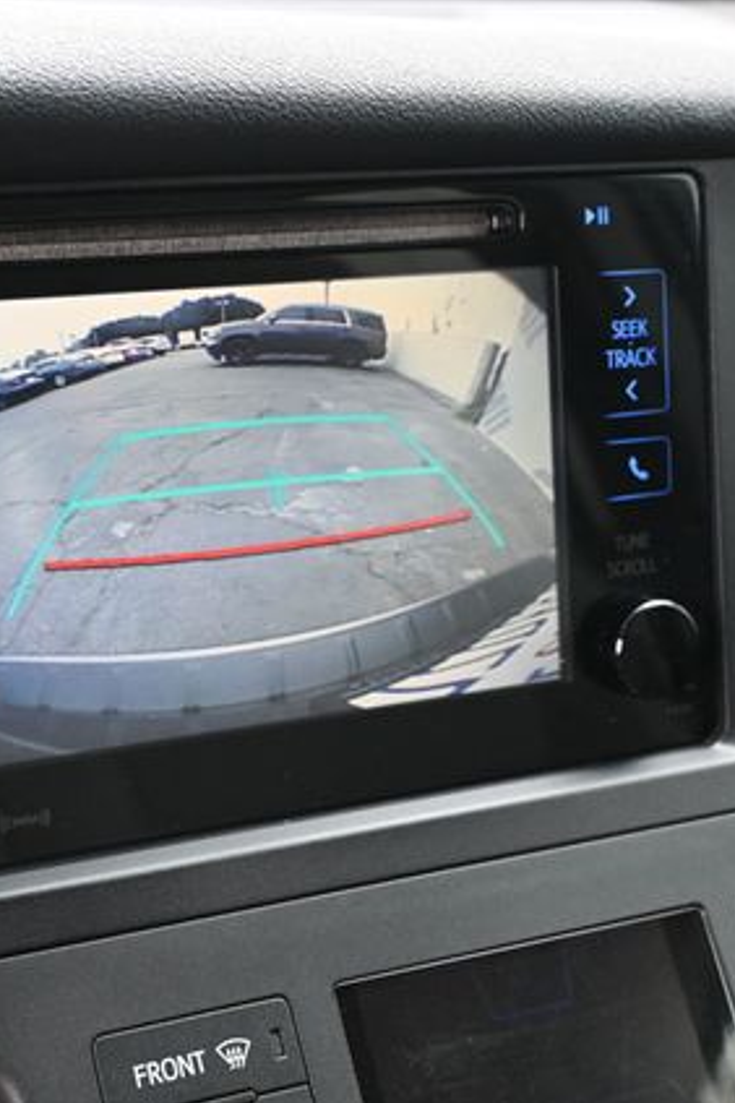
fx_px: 1738
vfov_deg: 35.2
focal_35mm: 57
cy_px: 550
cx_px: 180
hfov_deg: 23.6
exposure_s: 1/125
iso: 800
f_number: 4.2
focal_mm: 25
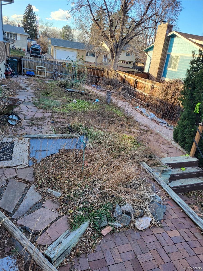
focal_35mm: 26
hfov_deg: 53.1
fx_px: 203
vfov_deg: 67.3
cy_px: 136
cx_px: 102
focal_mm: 5.4
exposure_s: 1/265
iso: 40
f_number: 1.8
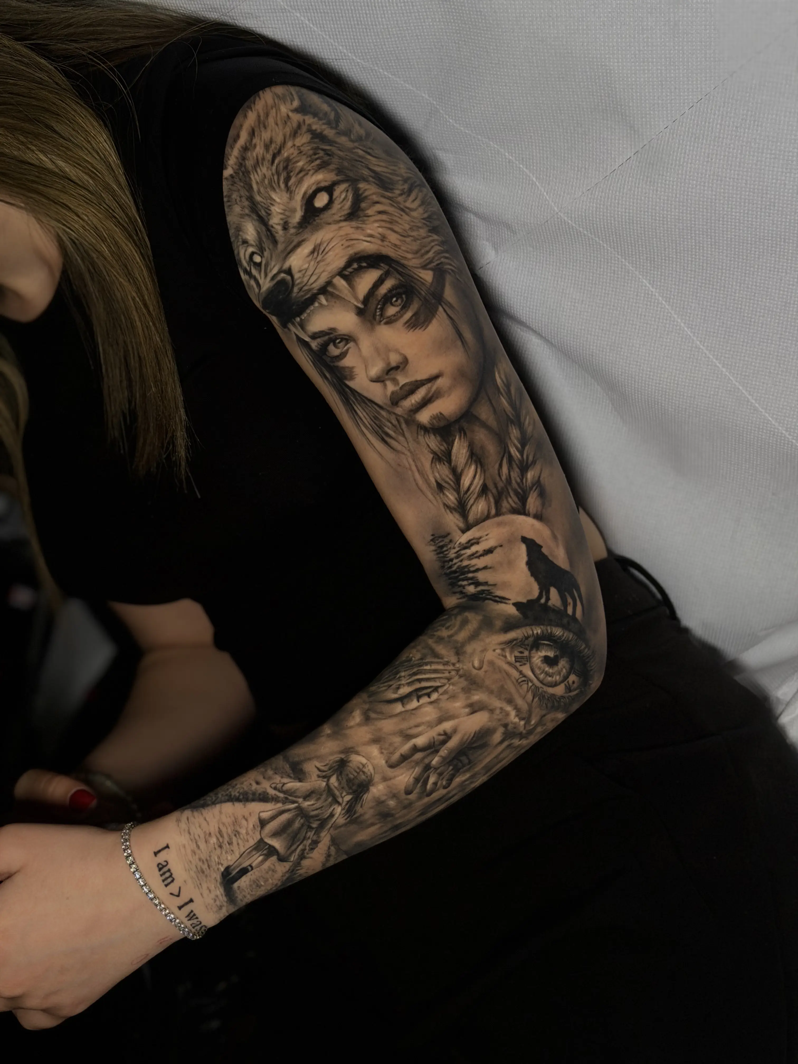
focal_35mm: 48
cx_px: 399
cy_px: 532
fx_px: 1475
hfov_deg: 30.3
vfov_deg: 39.7
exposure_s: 1/60
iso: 250
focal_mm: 6.76
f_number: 1.78
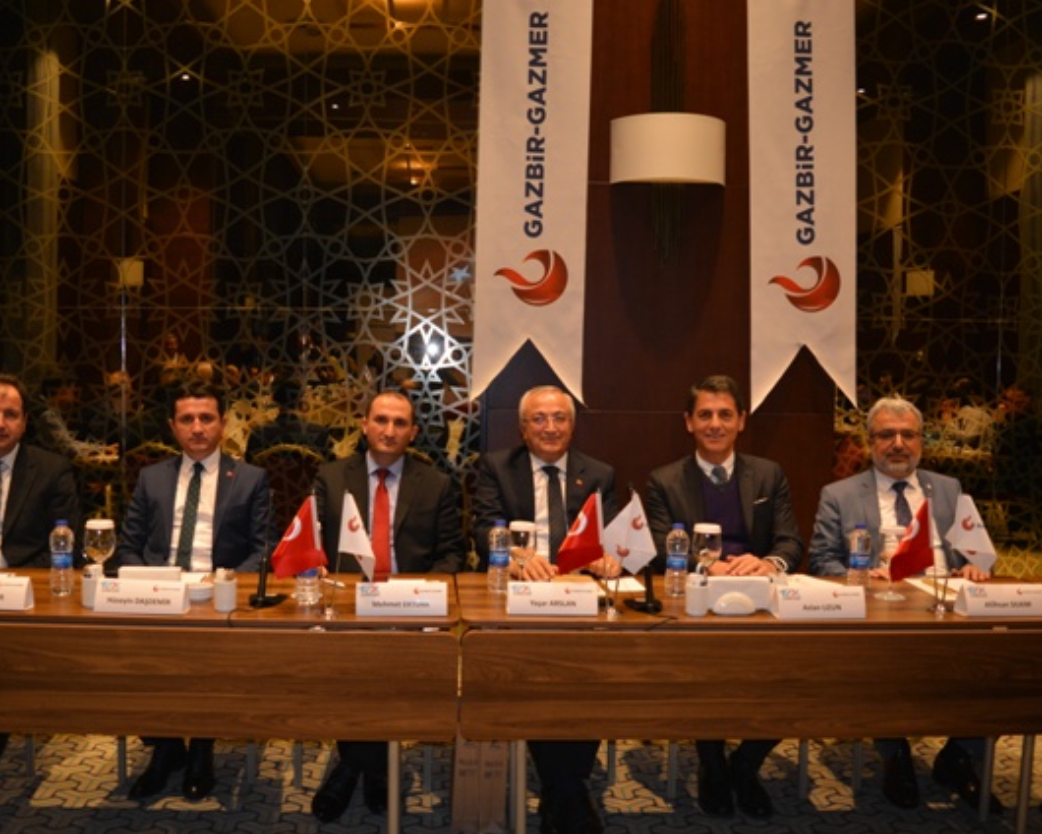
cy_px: 418
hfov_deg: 52.7
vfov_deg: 43.4
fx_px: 1049
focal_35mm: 34
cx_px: 446
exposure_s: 1/60
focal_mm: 20
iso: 450
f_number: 3.5
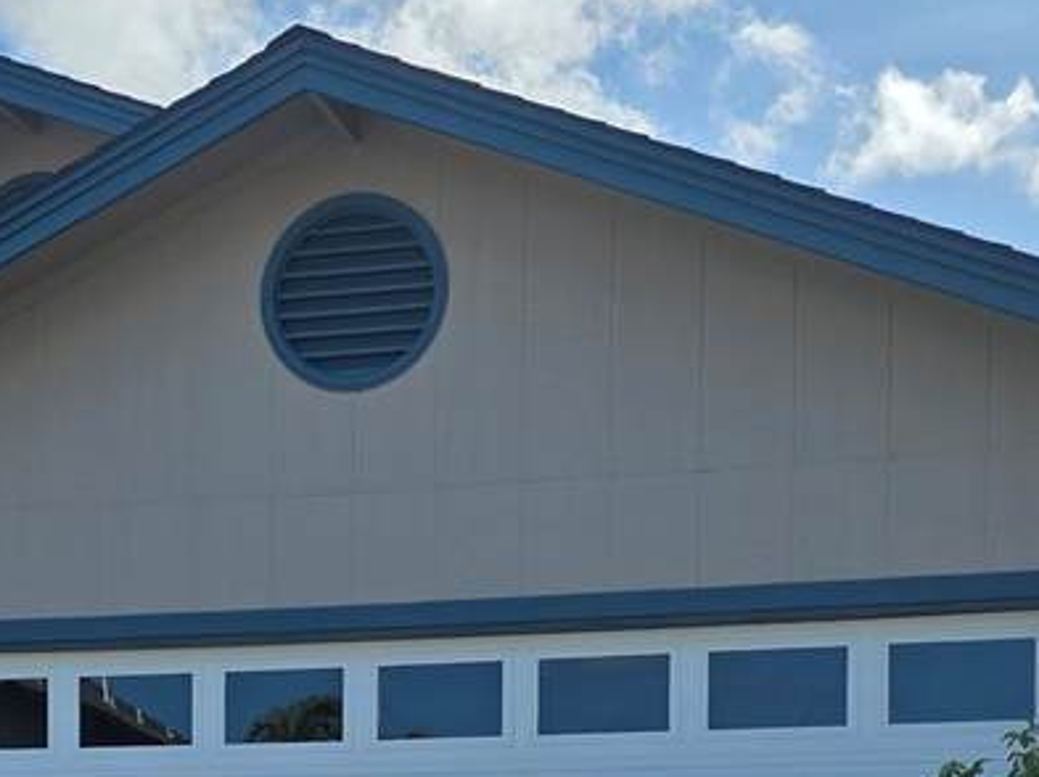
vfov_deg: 18.5
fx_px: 2249
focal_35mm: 75
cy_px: 938
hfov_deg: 25.8
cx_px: 286
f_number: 1.7
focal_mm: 6.3
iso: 64
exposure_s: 1/7944
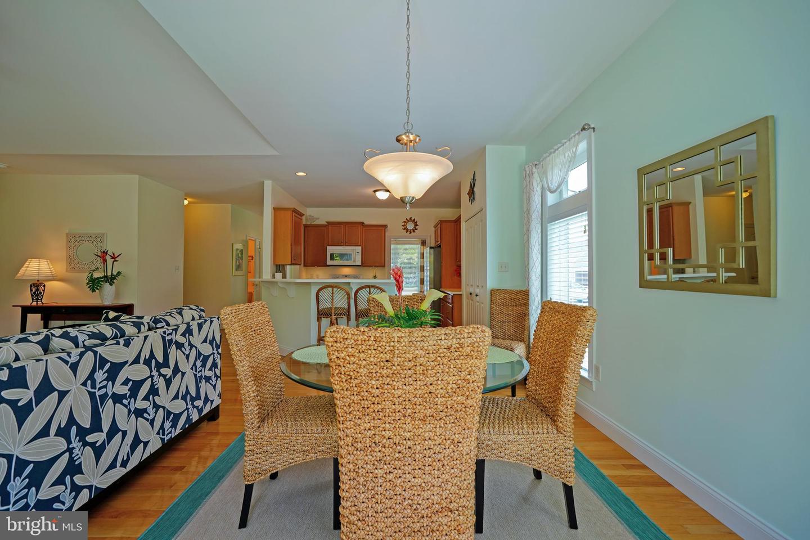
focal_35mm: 15
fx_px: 337
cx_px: 405
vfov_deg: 77.3
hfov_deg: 100.4
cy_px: 270
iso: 100
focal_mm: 10
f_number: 4
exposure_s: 1/60
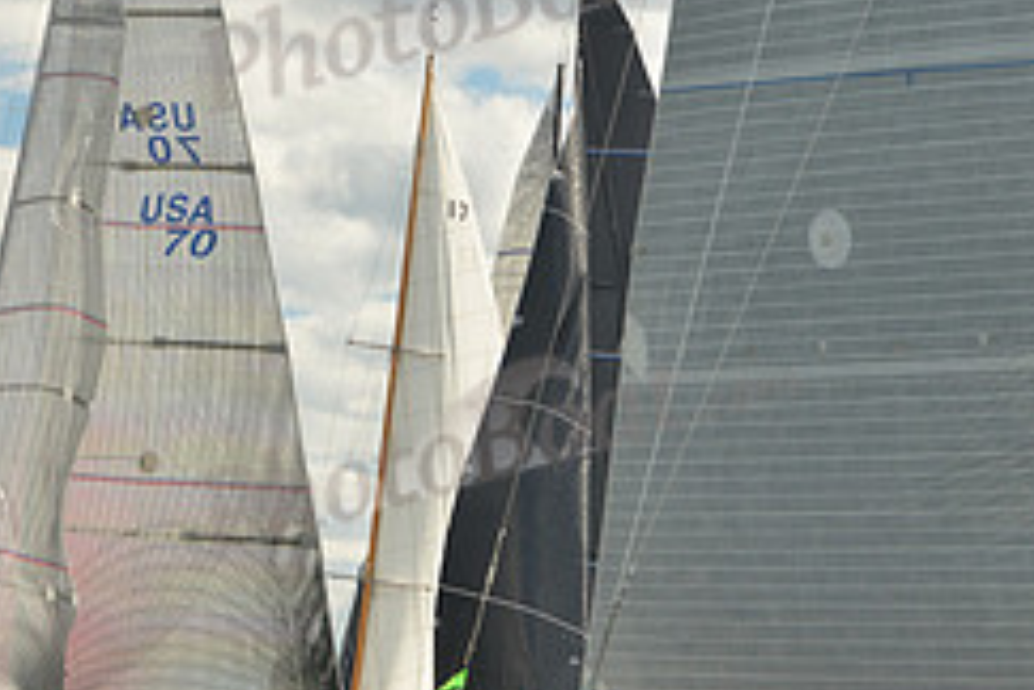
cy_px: 283
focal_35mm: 167
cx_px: -17
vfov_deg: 8.2
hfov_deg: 12.2
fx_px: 4796
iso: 400
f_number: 5.6
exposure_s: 1/640
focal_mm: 70
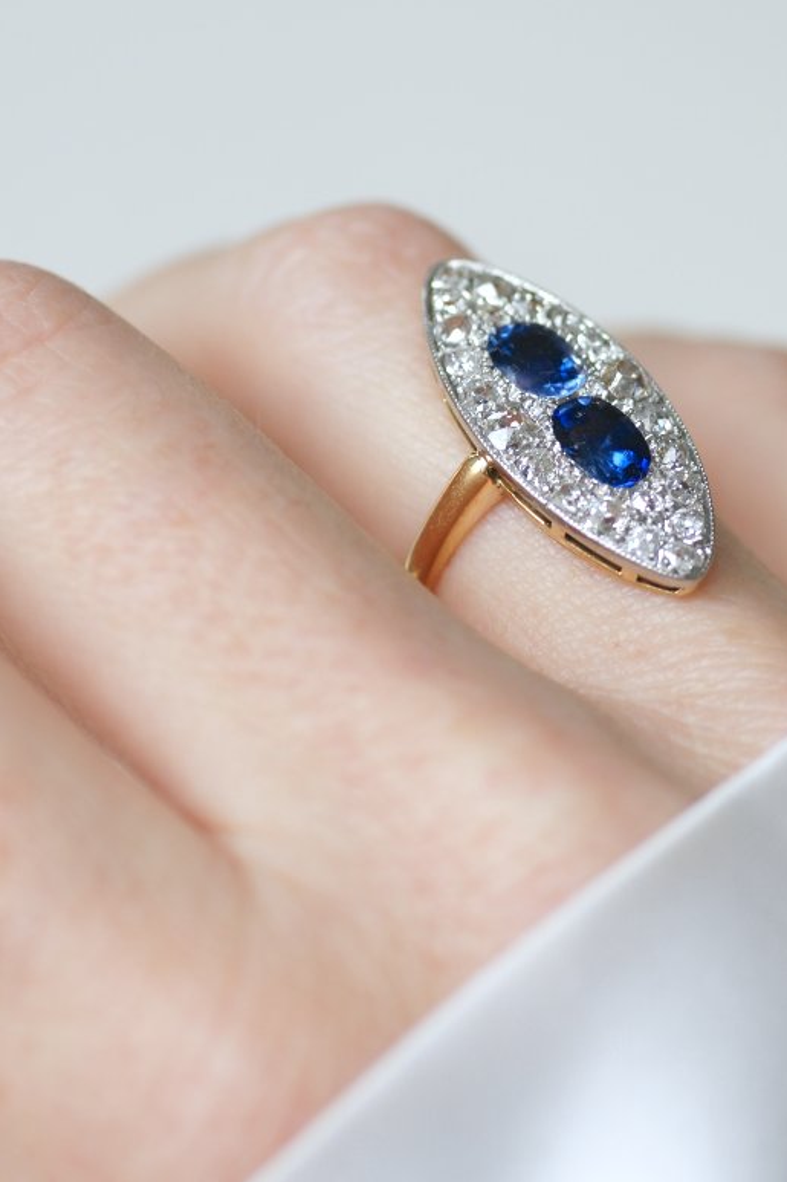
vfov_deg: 12.6
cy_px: 436
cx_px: 585
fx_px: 5347
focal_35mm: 163
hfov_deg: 8.4
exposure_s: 1/125
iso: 200
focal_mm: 70
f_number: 4
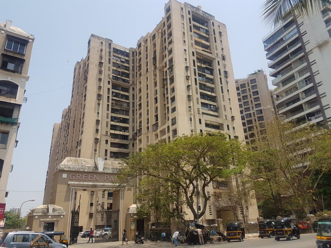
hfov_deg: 67.3
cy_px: 124
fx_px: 249
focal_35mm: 26
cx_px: 166
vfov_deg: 53.1
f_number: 1.7
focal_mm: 4.2
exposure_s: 1/1800
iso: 40
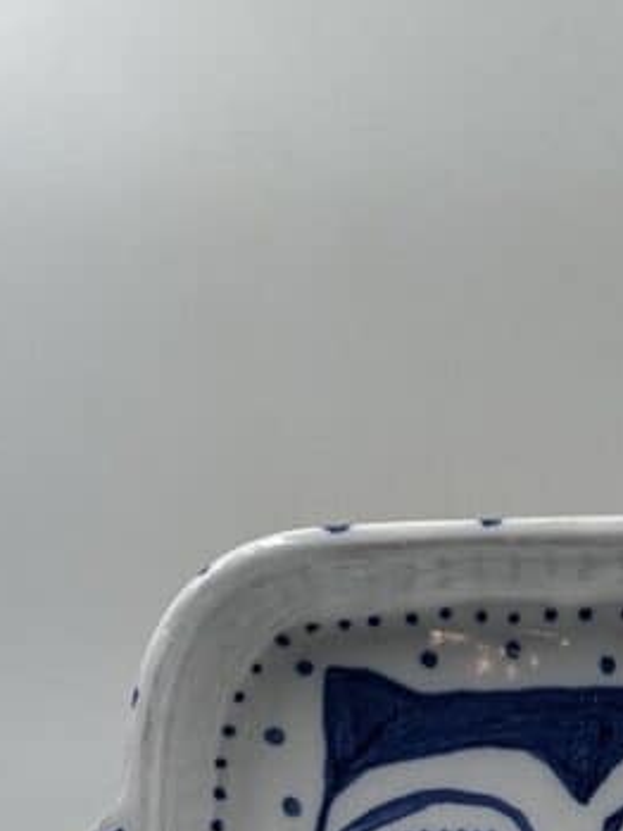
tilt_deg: -15.1
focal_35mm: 110
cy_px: 855
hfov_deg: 13.3
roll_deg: -1.4
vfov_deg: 17.4
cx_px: 587
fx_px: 2638
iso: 64
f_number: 1.78
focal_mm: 6.86
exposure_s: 1/444
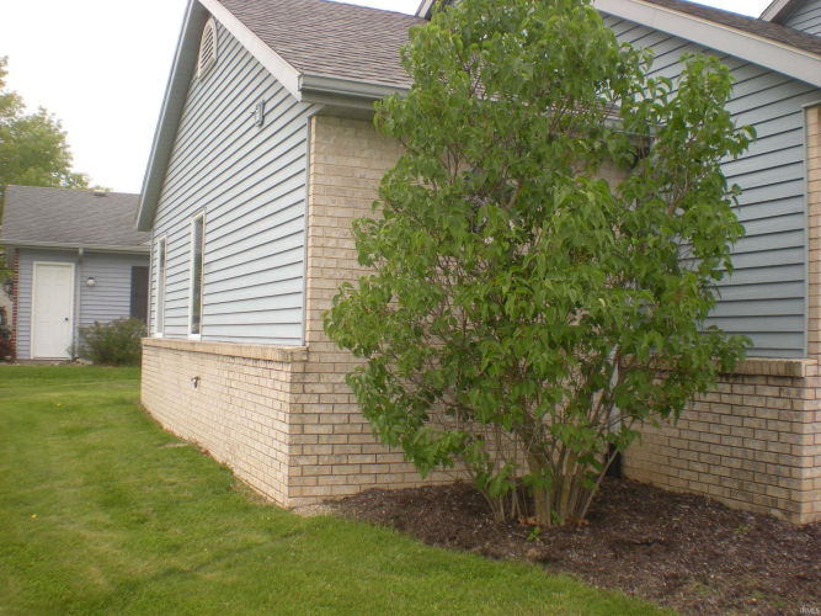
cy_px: 308
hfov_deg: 49.0
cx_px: 410
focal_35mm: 38
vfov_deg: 37.7
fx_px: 901
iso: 89
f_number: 4.6
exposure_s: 1/236
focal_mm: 6.3
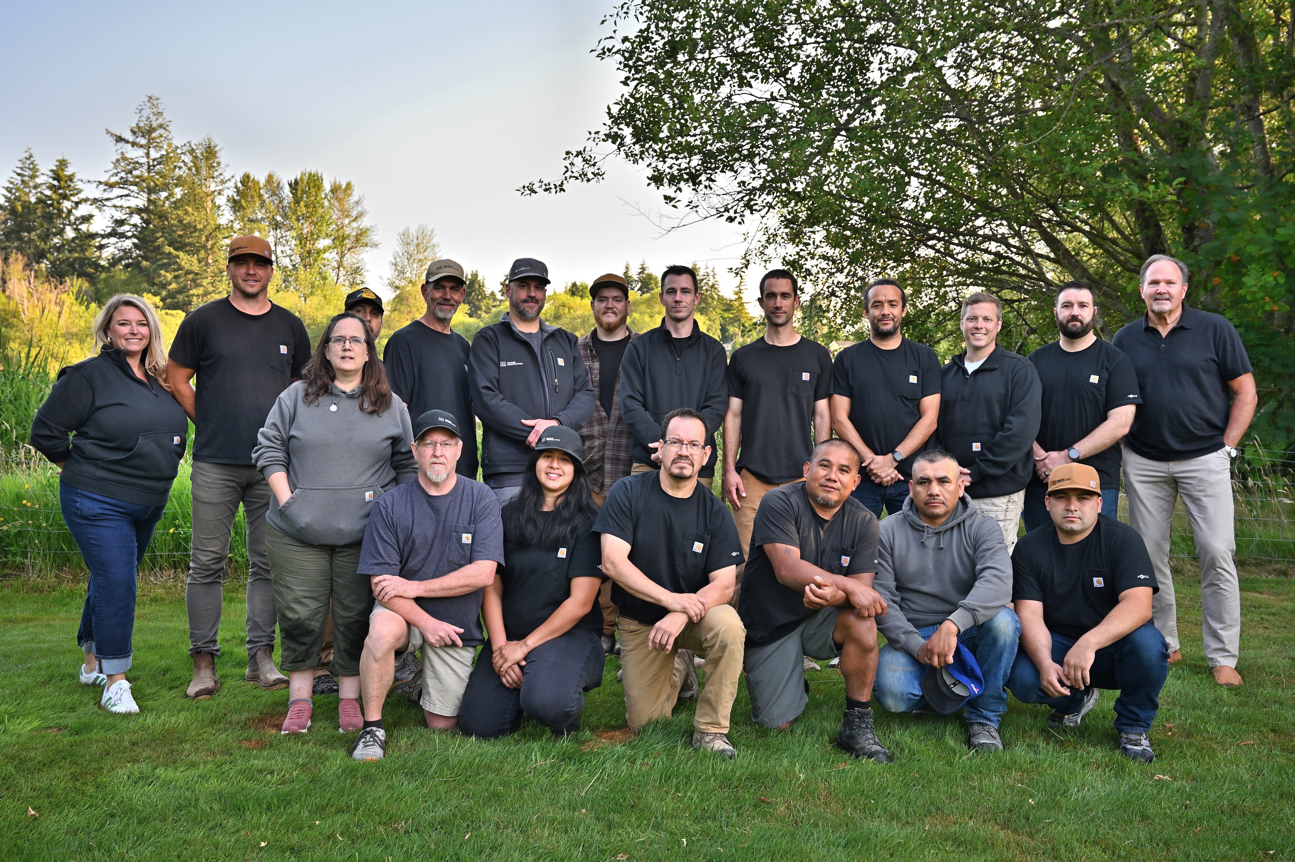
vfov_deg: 39.9
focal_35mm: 33
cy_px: 431
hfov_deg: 57.3
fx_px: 1186
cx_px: 648
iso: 100
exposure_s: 1/100
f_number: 5.6
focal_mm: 33
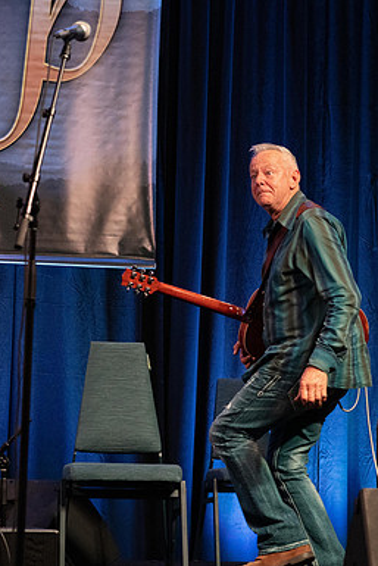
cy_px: 283
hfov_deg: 13.6
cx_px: 138
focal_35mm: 101
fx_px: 1589
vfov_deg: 20.2
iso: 8000
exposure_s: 1/400
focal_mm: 67
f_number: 5
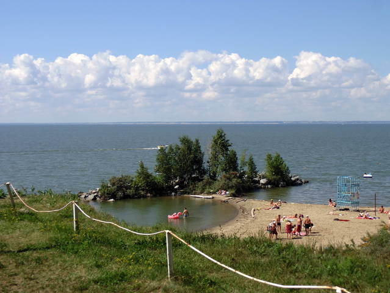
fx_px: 654
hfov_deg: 33.2
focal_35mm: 58
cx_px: 195
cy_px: 146
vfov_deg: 25.3
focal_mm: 10.4
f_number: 11.1
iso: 80
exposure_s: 1/125
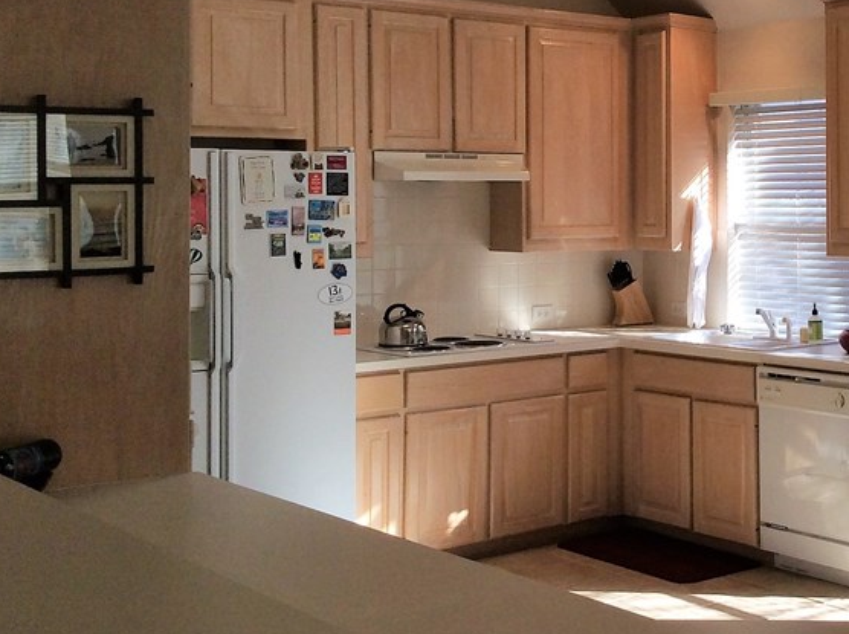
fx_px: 1445
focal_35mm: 59
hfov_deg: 31.3
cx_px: 754
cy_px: 177
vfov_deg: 24.5
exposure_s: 1/120
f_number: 2.4
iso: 50
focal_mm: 3.3
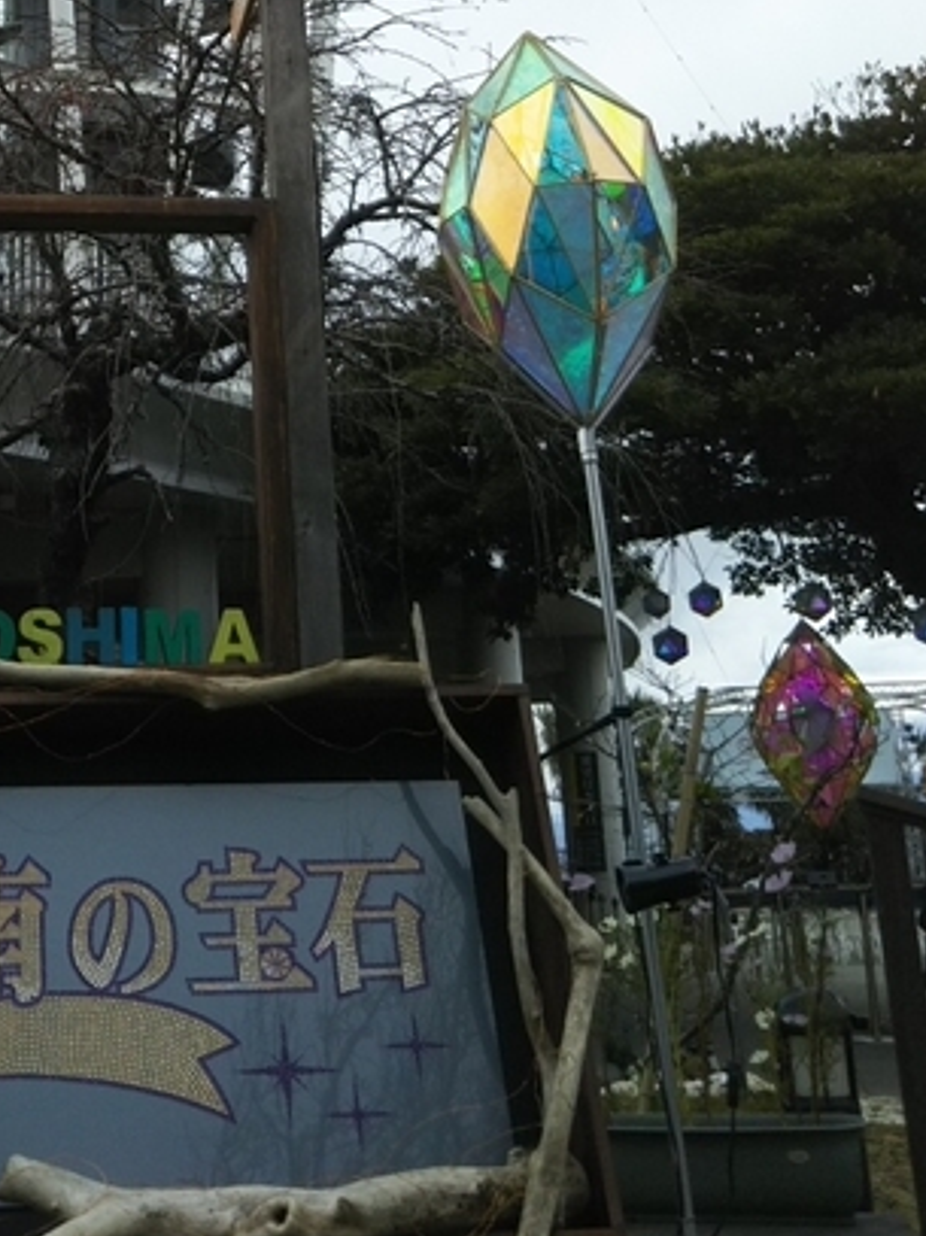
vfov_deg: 30.9
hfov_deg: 24.2
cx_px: 115
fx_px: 2105
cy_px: 79
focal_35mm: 59
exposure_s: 1/225
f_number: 2.2
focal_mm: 4
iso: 25
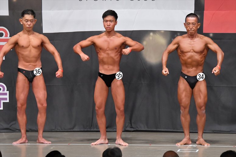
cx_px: 118
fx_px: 1474
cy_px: 78
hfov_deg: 9.2
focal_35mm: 225
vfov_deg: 6.1
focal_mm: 150
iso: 6400
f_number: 5.6
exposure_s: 1/400
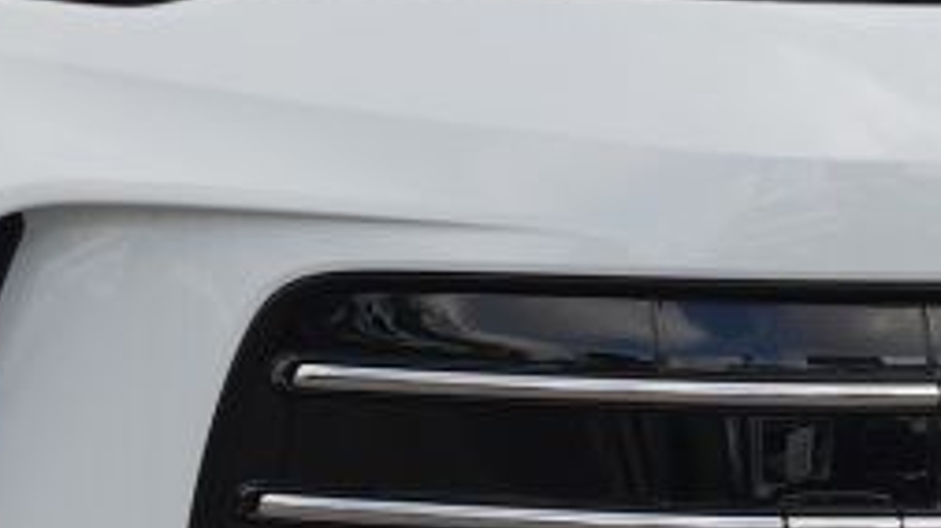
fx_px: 11571
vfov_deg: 2.6
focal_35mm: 464
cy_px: -130
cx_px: 123
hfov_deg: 4.7
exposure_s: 1/200
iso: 100
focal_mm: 70
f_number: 4.5
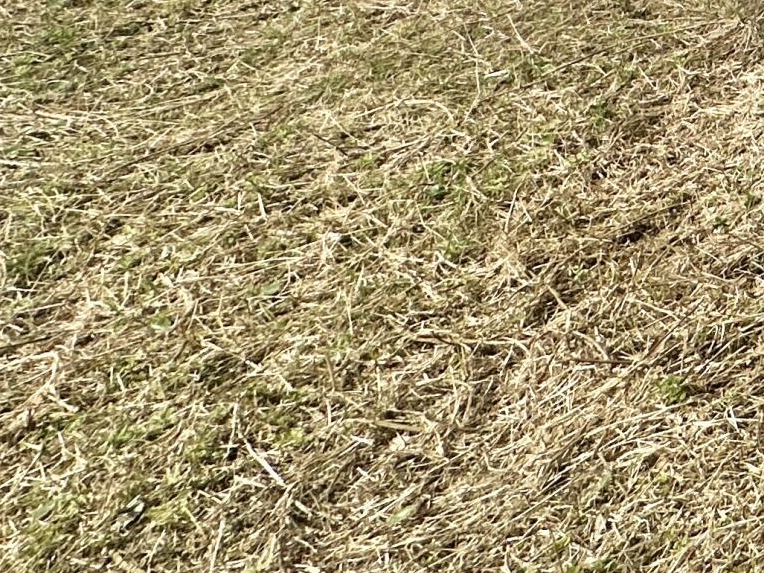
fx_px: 1214
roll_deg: +1.5
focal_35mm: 55
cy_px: -354
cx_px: 1491
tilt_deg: -6.4
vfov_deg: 21.1
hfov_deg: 19.9
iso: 50
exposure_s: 1/2092
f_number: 2.2
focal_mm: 2.22
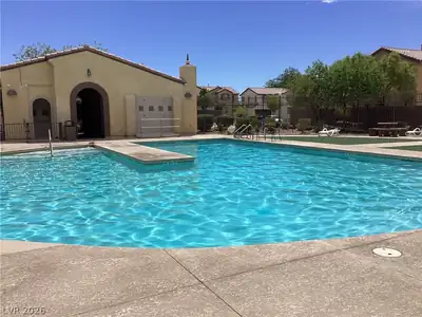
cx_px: 211
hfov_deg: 58.4
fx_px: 378
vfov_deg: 45.4
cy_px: 158
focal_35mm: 31
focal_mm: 3.3
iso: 25
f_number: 2.4
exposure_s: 1/2809
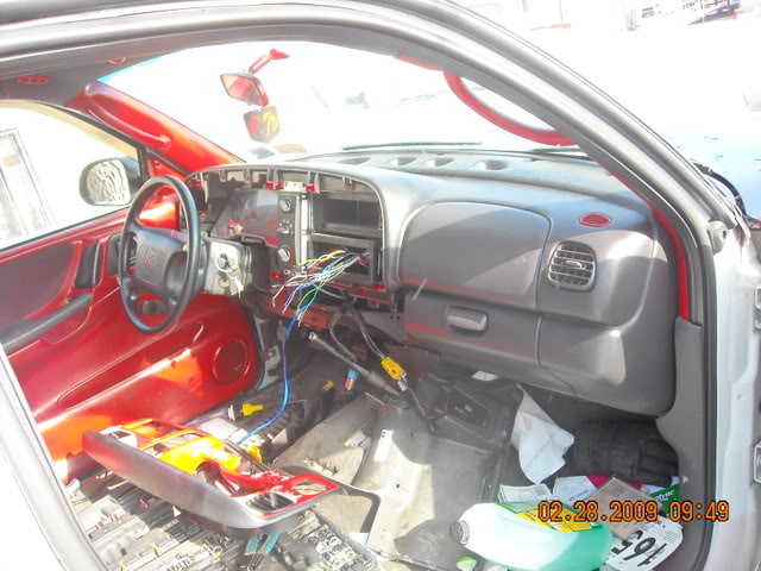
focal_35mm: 35
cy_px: 286
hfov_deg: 52.6
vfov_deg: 40.7
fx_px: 769
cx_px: 380
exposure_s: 1/84
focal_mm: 5.7
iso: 64
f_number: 2.8
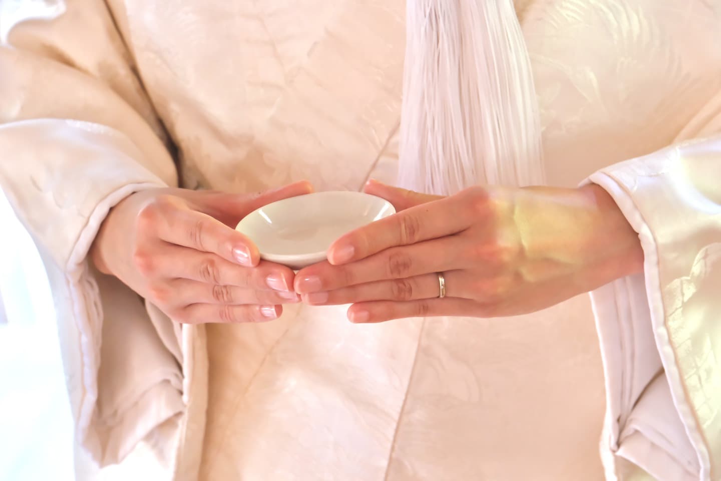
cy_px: 240
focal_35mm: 105
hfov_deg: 19.5
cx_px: 360
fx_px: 2103
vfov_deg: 13.0
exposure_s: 1/40
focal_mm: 70
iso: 3200
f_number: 5.6
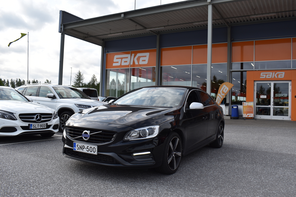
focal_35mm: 30
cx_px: 148
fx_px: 247
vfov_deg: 43.6
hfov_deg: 61.9
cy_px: 98
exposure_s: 1/750
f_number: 8
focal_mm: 20
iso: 200
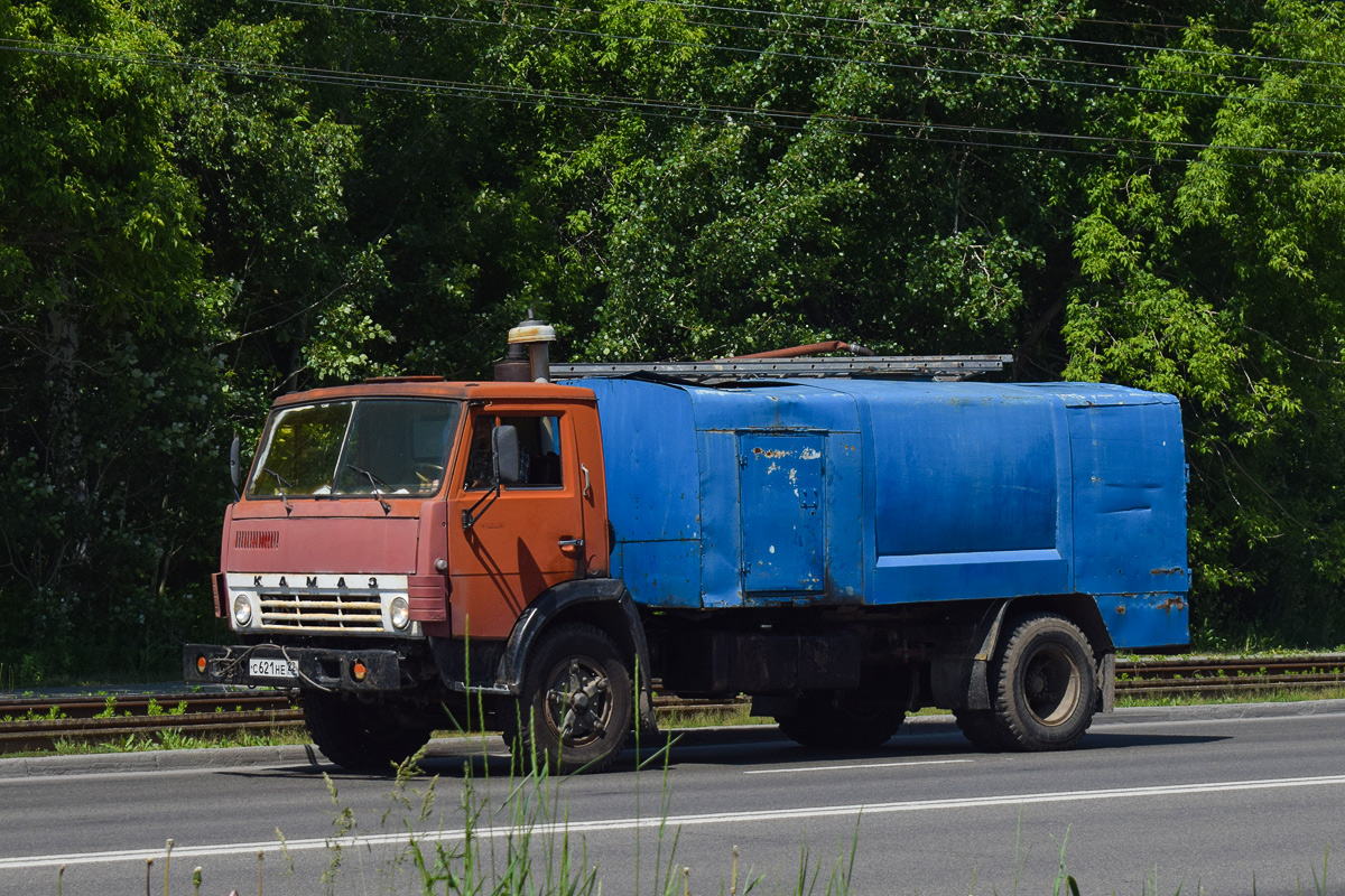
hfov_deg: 24.6
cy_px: 448
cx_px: 672
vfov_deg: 16.6
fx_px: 3082
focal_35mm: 82
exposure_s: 1/1250
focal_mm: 55
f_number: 7.1
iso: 200
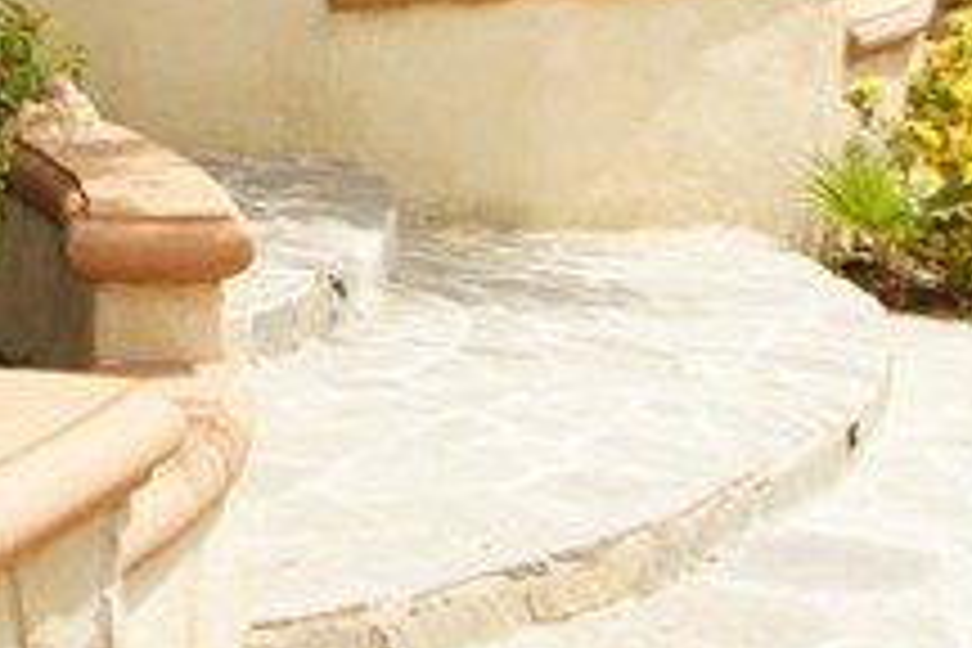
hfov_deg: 11.2
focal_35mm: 171
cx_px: -810
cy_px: -218
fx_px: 4617
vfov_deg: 7.9
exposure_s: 1/200
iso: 100
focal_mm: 24
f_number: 8
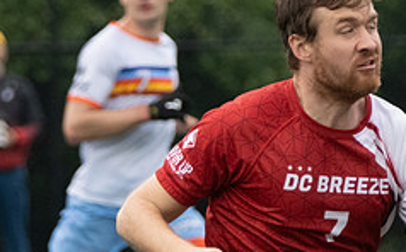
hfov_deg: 2.8
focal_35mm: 762
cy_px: 261
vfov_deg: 1.7
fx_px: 8419
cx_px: 103
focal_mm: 124.3
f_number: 2.8
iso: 640
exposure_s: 1/1000
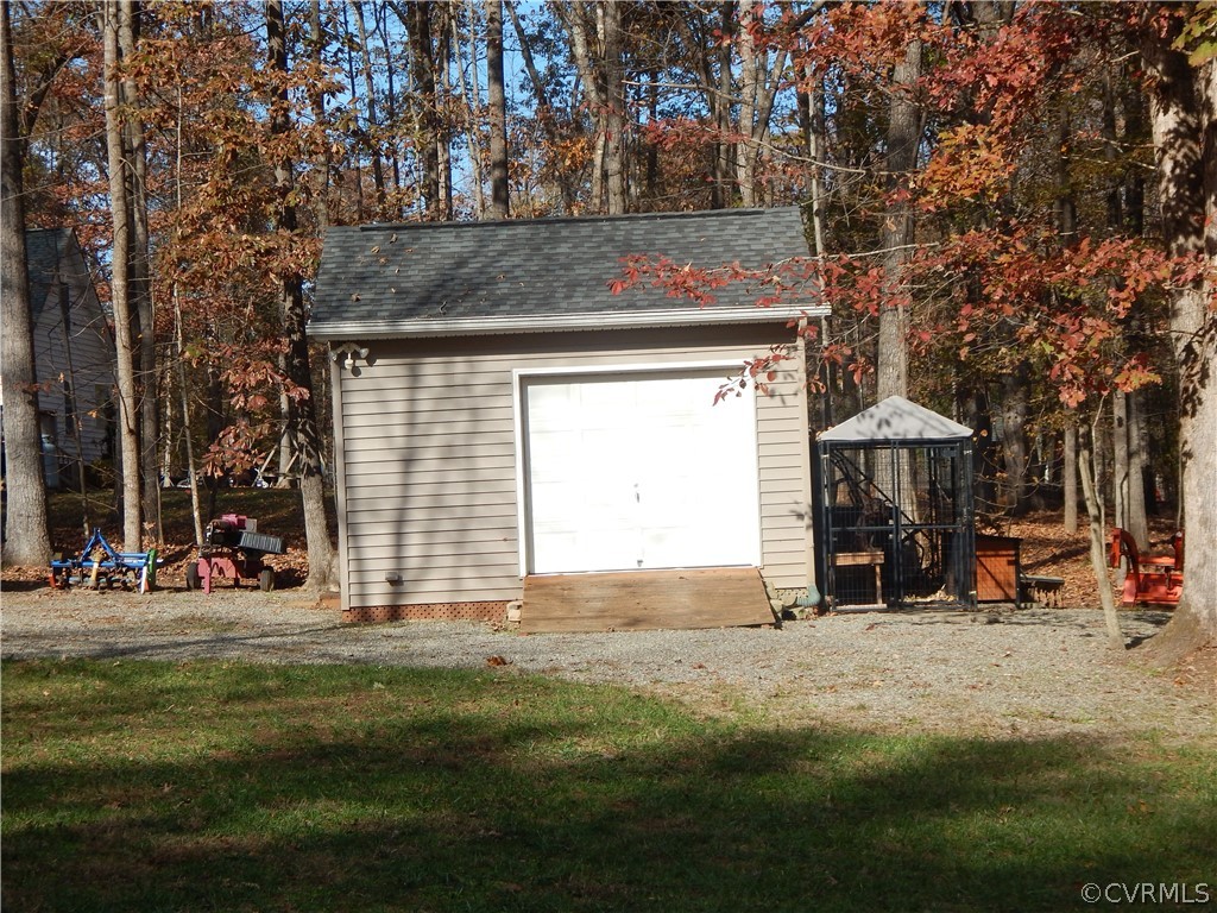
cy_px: 456
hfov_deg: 28.2
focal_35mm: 69
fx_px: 2426
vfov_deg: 21.3
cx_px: 608
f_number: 4.1
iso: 125
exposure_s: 1/800
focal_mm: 12.3
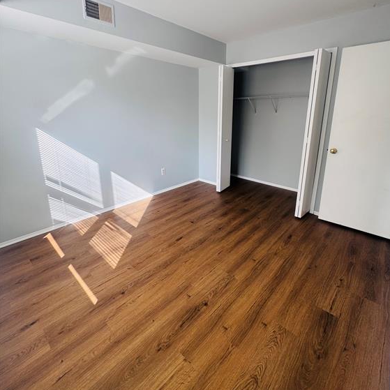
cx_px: 200
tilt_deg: -14.1
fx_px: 217
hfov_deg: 84.0
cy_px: 164
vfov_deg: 83.3
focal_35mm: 17
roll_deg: +0.0
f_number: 2.2
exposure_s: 1/99
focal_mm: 2.22
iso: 40
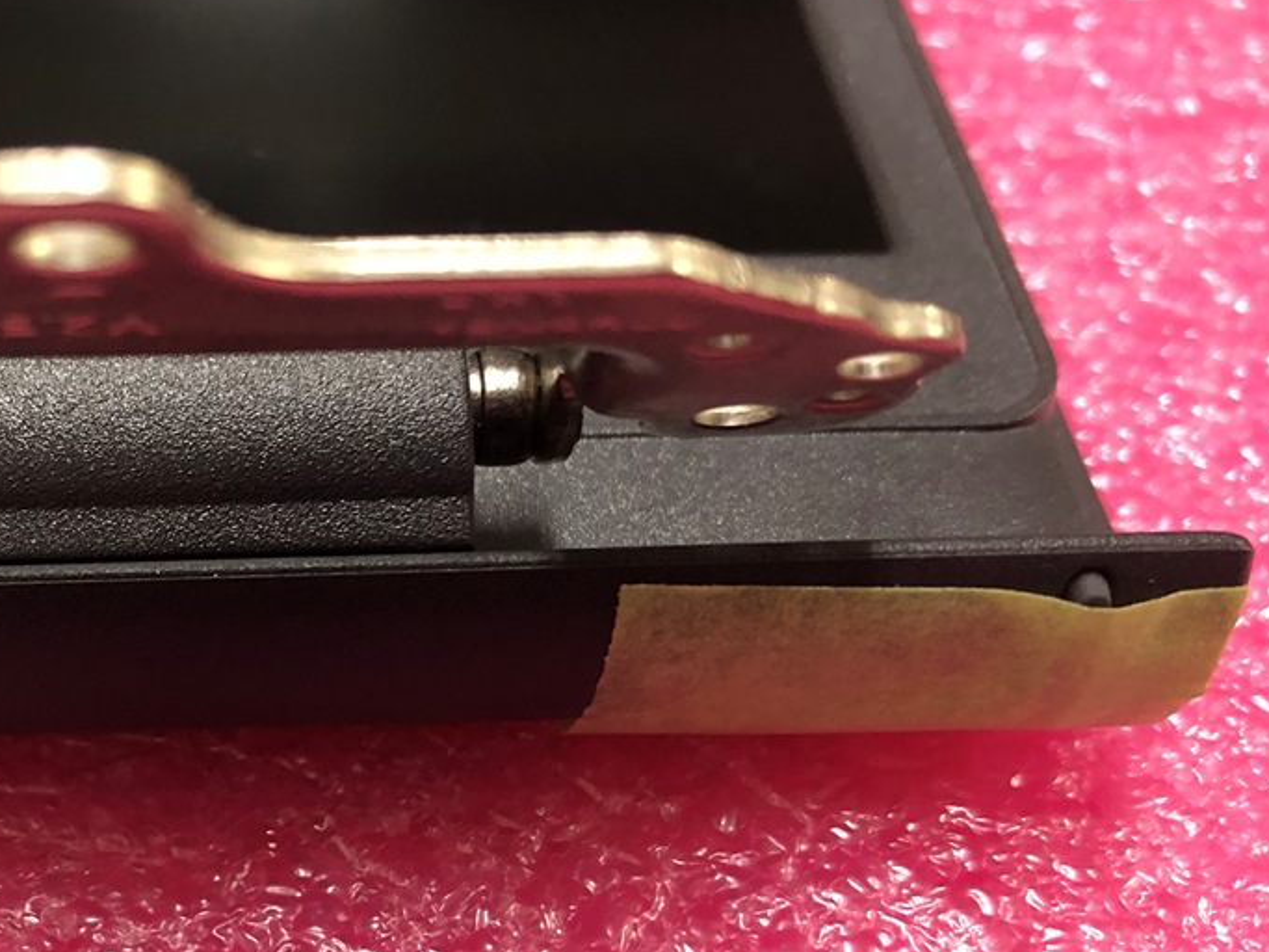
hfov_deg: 43.7
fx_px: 1539
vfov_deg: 34.3
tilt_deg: -52.1
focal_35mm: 42
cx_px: 359
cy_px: 480
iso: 80
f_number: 1.8
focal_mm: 3.99
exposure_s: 1/17
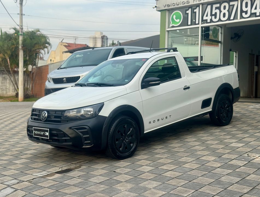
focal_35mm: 48
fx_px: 362
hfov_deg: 39.5
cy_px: 98
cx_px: 130
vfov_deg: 30.4
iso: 64
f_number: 1.78
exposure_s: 1/1724
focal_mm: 6.76
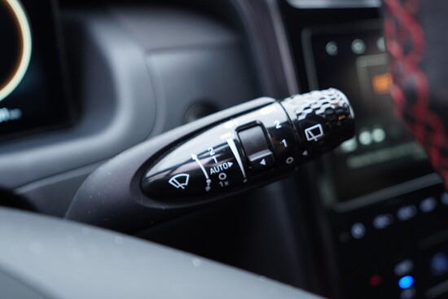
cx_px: 224
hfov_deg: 53.1
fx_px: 448
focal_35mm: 36
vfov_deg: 36.9
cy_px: 150
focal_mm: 24
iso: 320
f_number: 2.8
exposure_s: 1/40
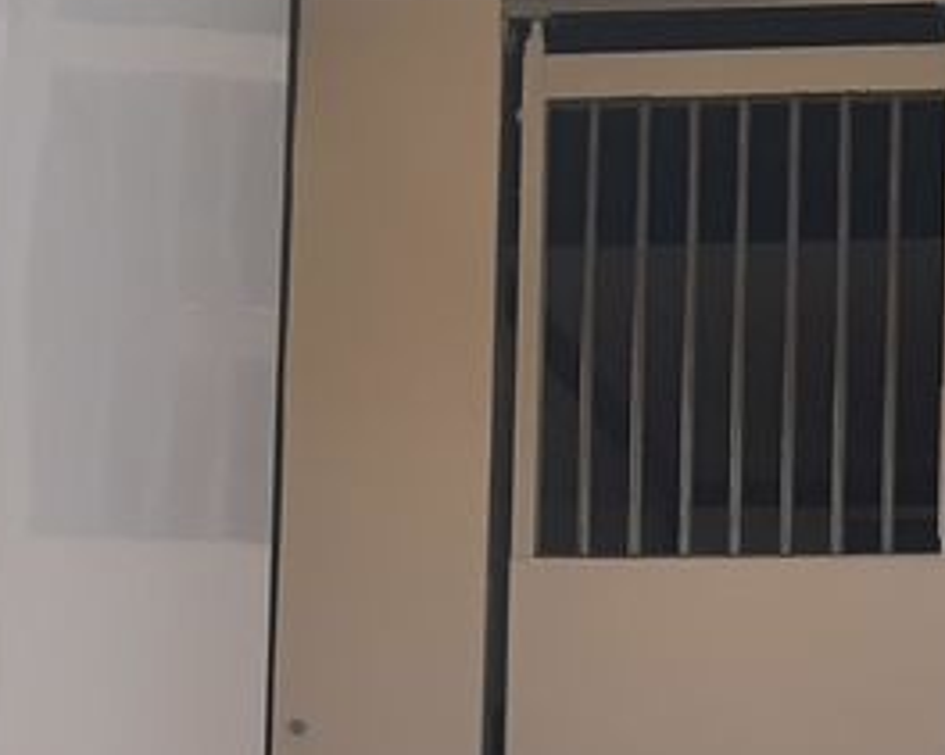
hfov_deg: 19.4
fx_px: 2684
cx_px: 938
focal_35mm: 96
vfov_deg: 15.2
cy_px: 998
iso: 40
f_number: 1.7
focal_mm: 3.93
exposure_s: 1/1835
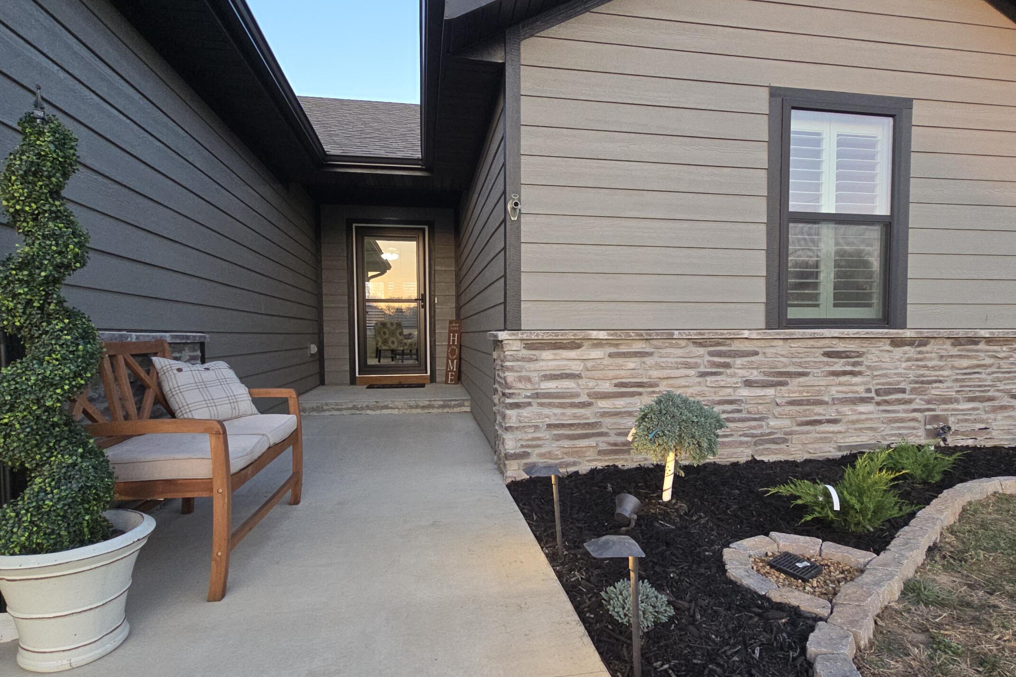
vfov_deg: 64.5
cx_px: 523
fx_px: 536
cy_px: 357
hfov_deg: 86.9
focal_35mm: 19
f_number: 2.2
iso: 50
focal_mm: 2.2
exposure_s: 1/120
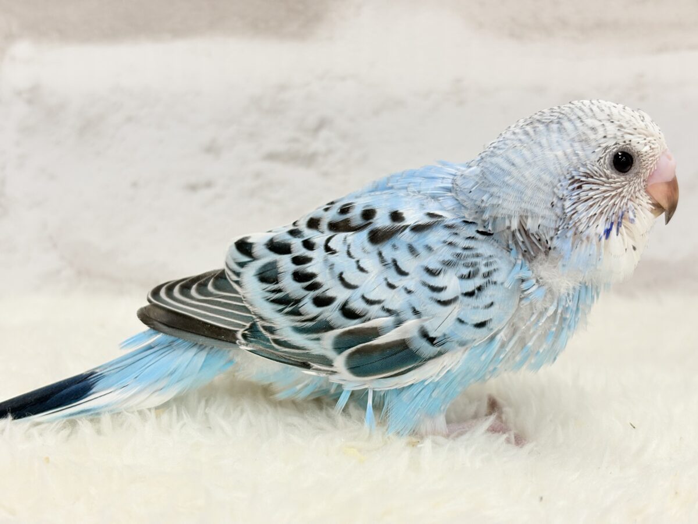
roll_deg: +0.5
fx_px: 1049
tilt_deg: -12.6
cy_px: 262
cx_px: 349
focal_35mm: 52
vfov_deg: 28.0
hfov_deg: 36.8
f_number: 1.6
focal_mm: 5.96
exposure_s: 1/50
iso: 40
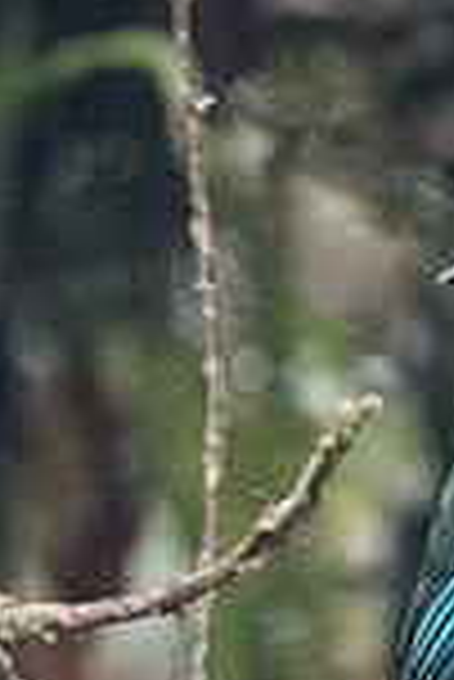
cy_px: 752
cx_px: 165
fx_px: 42198
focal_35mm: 2236
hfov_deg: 0.6
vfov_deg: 0.9
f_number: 6.3
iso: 12800
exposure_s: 1/800
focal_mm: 470
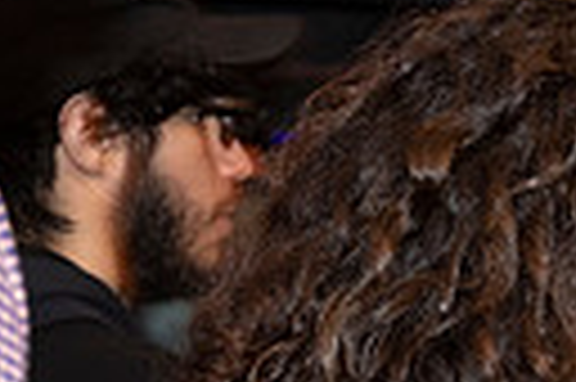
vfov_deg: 5.5
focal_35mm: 249
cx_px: 1287
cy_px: 582
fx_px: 3979
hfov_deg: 7.8
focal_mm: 55
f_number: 5.6
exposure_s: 1/60
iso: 1600
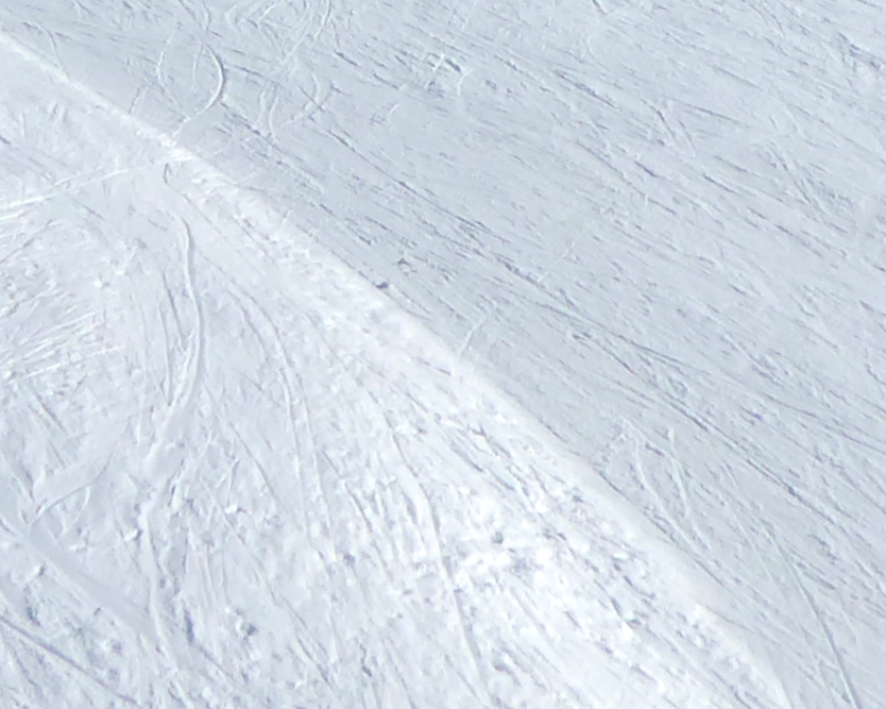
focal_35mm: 117
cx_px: 538
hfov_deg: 16.4
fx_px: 3068
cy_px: -393
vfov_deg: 12.5
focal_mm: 4.3
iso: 125
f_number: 4
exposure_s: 1/2000
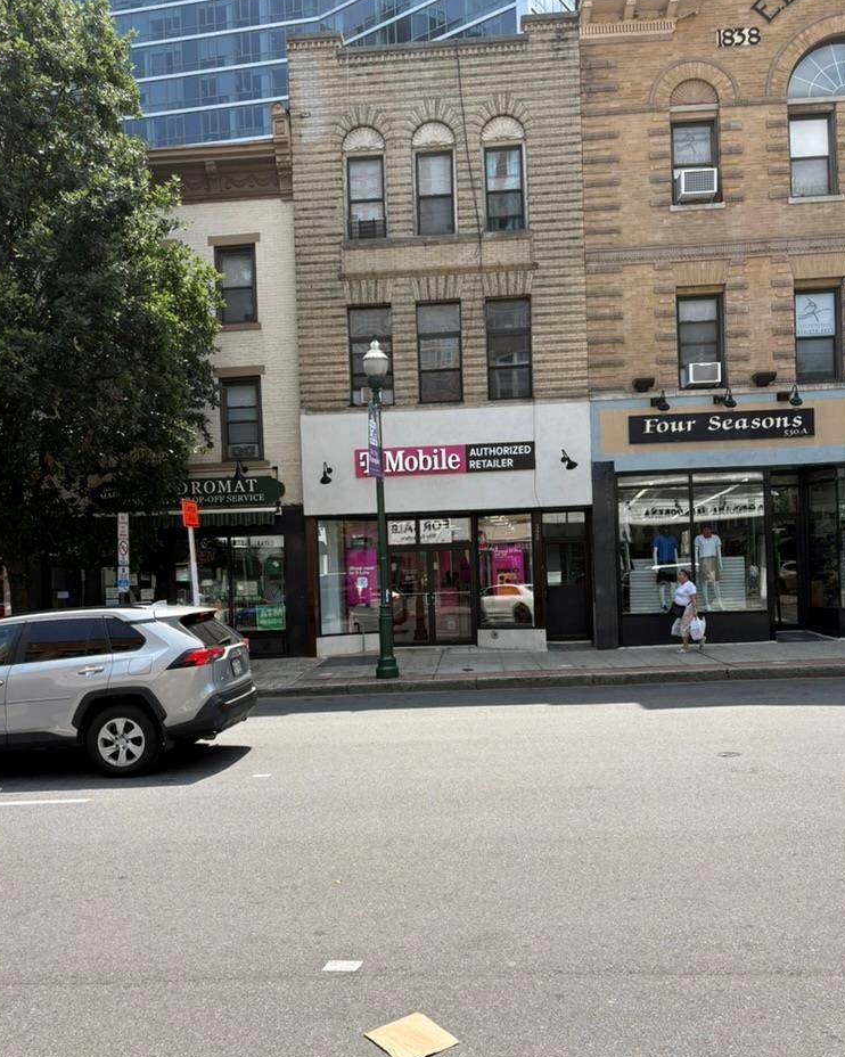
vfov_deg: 62.1
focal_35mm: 28
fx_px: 876
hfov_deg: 51.5
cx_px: 422
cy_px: 571
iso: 50
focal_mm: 5.96
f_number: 1.6
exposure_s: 1/1706
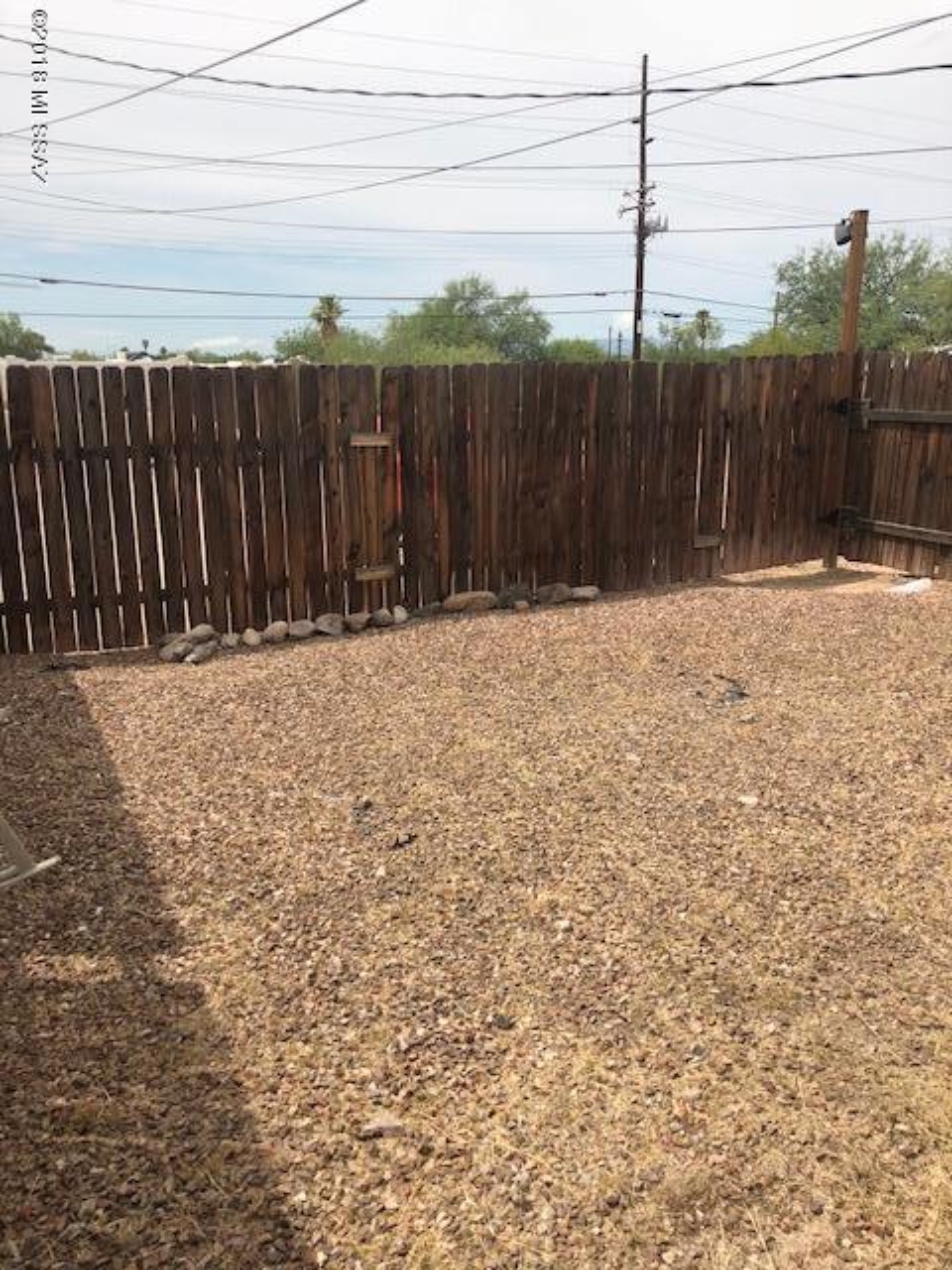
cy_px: 635
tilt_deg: -12.6
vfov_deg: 63.4
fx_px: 1027
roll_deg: +1.1
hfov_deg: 49.7
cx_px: 476
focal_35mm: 28
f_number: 1.8
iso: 20
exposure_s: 1/2288
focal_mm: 4
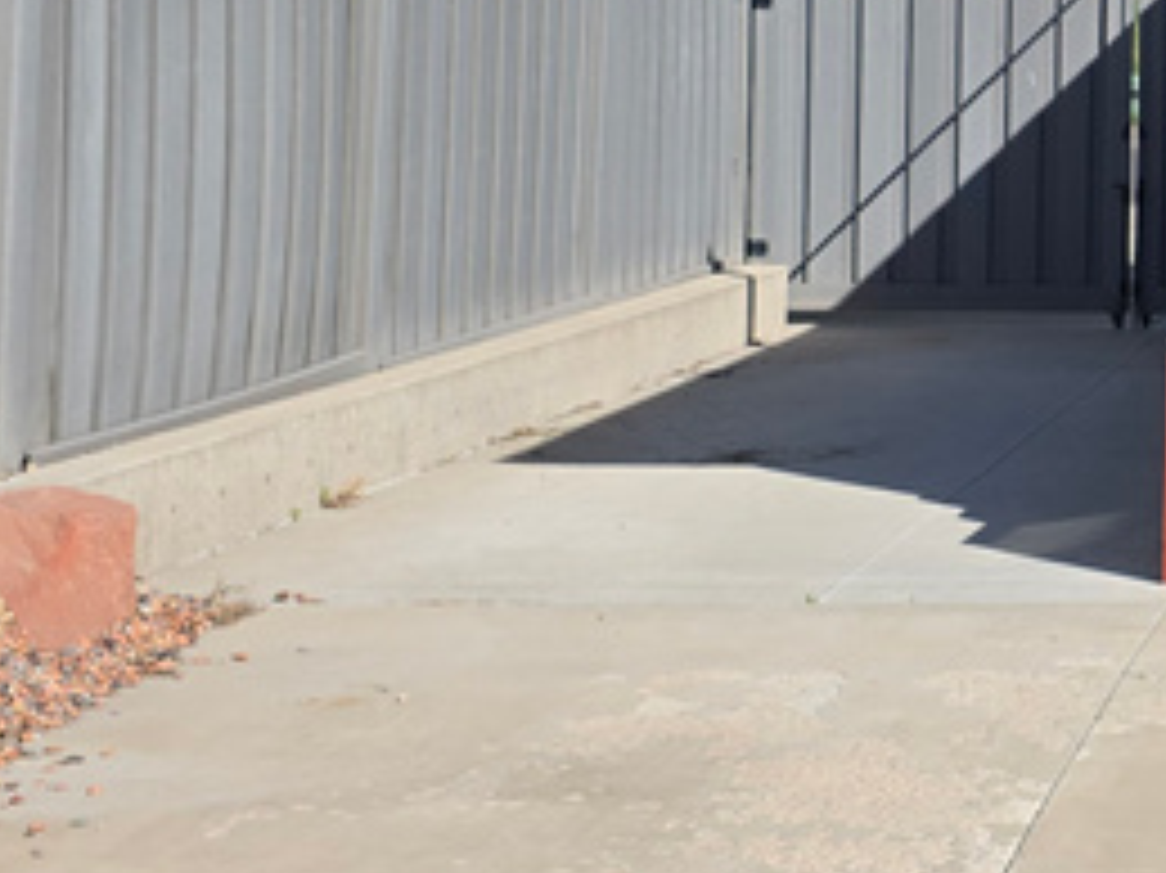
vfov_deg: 15.9
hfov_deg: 19.4
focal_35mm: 91
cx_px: 1634
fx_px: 3064
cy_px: 4
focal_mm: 6.3
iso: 80
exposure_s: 1/6150
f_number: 1.7
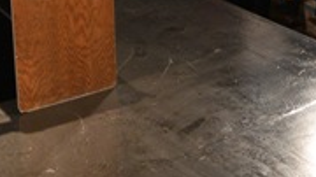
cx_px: 320
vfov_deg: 13.1
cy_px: -133
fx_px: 703
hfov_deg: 24.1
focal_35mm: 84
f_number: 4
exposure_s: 1/40
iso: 2500
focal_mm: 24
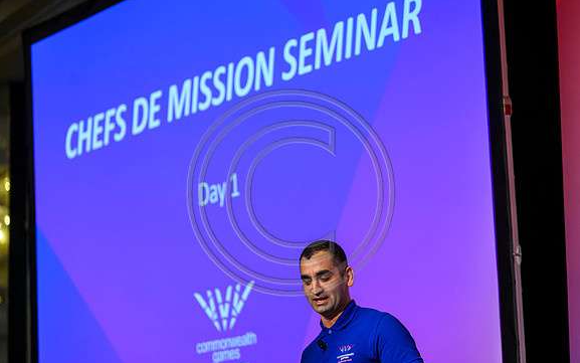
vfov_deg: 10.2
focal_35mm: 128
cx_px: 291
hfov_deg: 16.3
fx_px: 2024
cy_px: 192
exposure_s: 1/640
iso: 3200
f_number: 2.8
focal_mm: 125
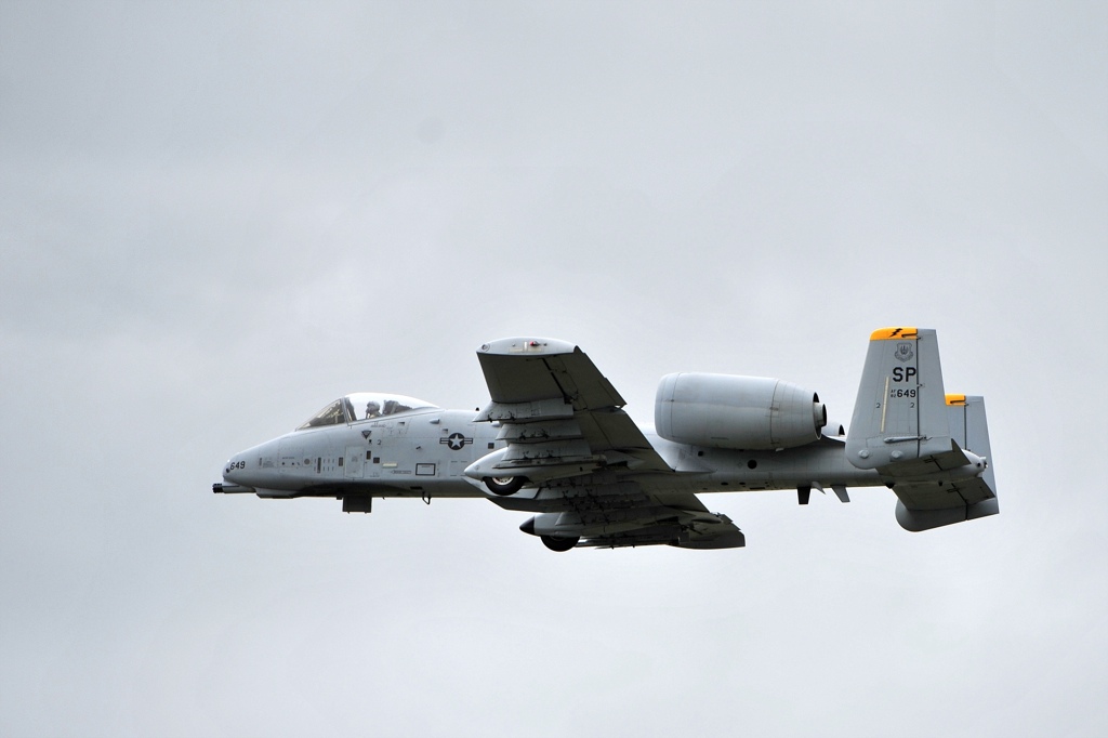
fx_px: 6153
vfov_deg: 6.9
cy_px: 369
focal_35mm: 200
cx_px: 554
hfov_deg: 10.3
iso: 220
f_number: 4
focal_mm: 200
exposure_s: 1/2500
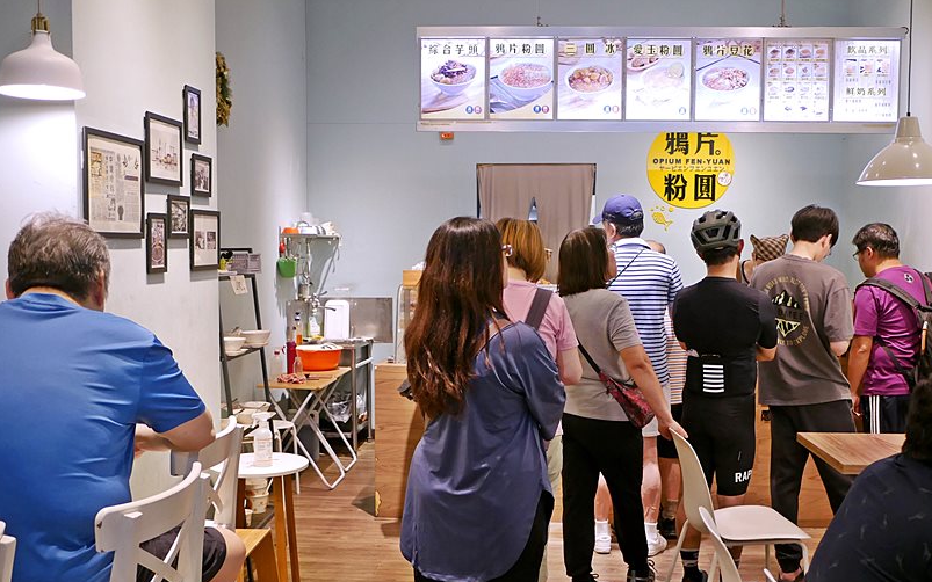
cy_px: 337
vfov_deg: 34.4
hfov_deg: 52.7
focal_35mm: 37
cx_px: 500
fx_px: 940
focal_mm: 14
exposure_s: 1/60
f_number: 2.5
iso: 640
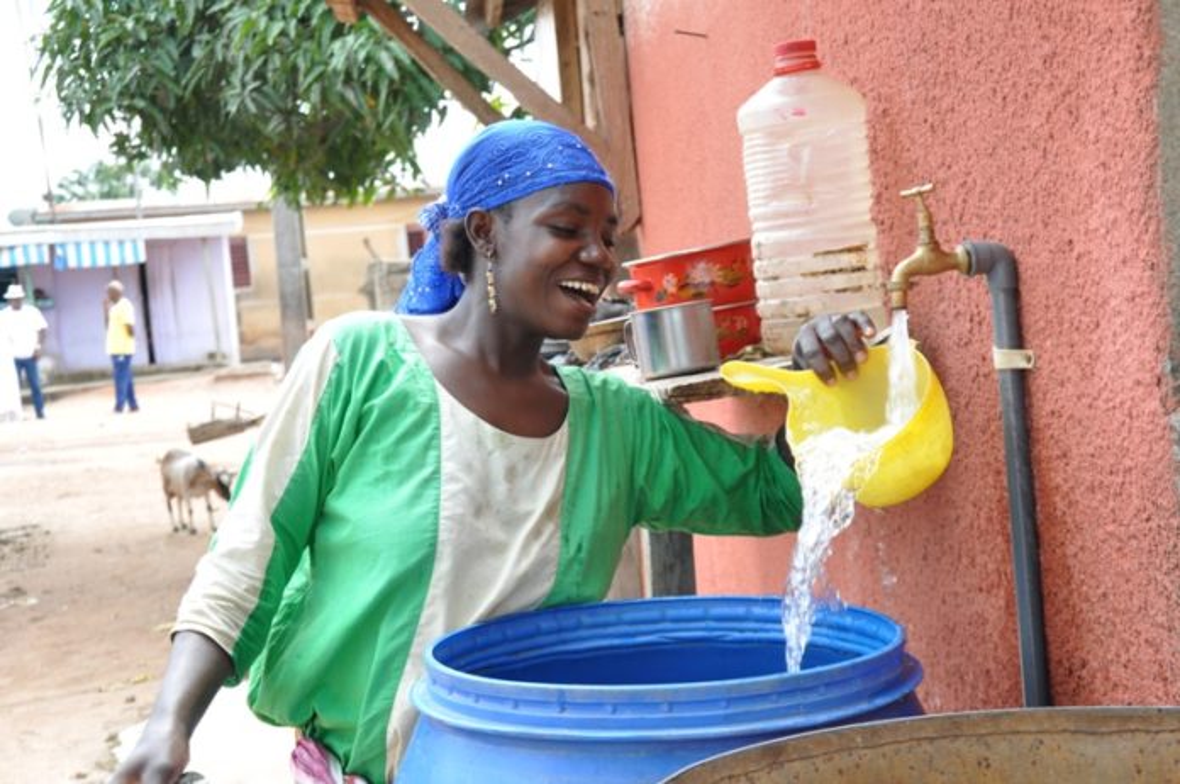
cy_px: 392
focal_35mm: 63
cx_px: 590
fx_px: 2062
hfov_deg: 31.9
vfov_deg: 21.5
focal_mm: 42
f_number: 7.1
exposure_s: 1/200
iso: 400
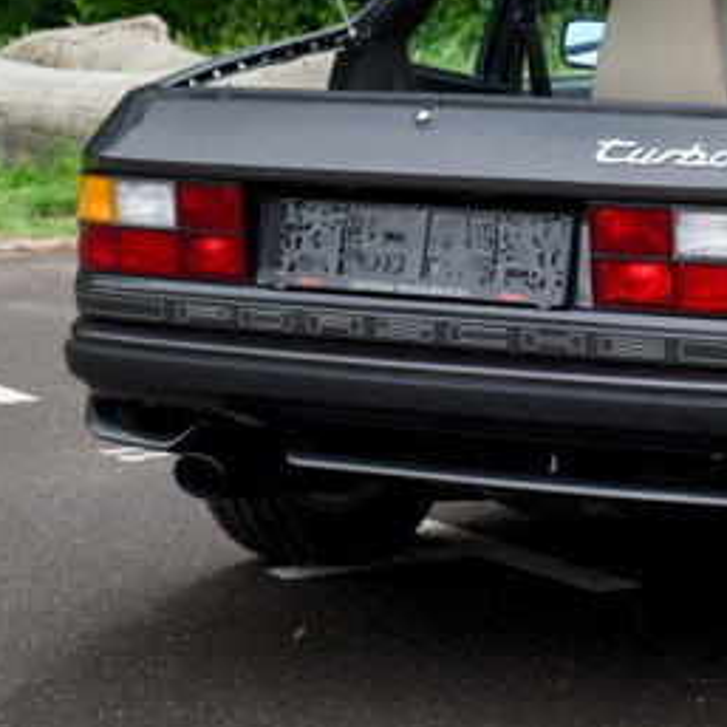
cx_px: 755
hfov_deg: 13.5
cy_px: 45
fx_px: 3018
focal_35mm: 127
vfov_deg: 13.6
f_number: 8
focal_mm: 50
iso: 400
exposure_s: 1/125
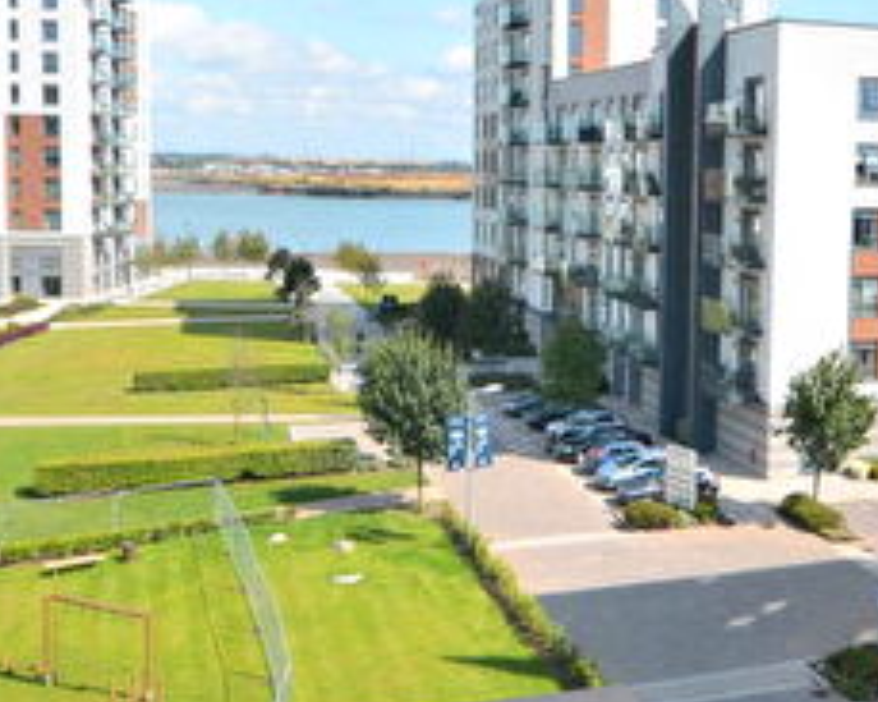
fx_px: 1117
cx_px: 594
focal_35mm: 43
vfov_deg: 34.5
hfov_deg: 42.3
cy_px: 224
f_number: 8
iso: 125
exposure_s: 1/250
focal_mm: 10
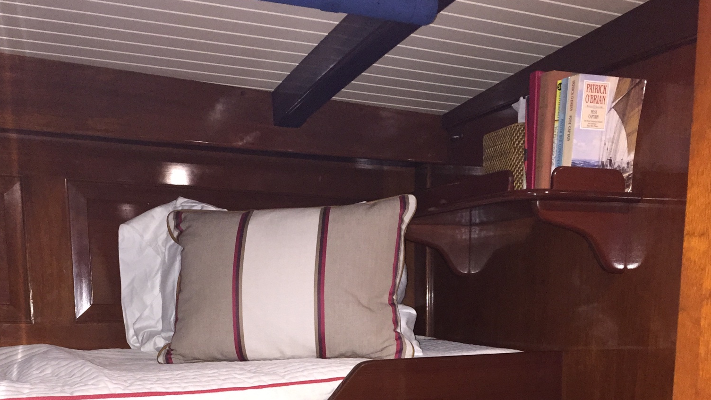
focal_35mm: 43
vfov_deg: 25.8
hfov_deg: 47.4
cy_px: 428
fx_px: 811
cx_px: 349
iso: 250
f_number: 2.2
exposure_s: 1/16
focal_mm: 4.15
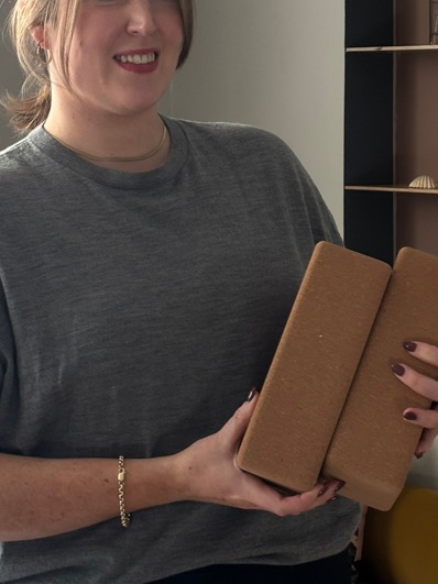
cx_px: 237
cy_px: 218
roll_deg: -0.7
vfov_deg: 20.0
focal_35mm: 98
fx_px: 1654
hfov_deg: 15.1
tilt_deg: -4.3
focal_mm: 5.96
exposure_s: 1/60
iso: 50
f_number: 1.6
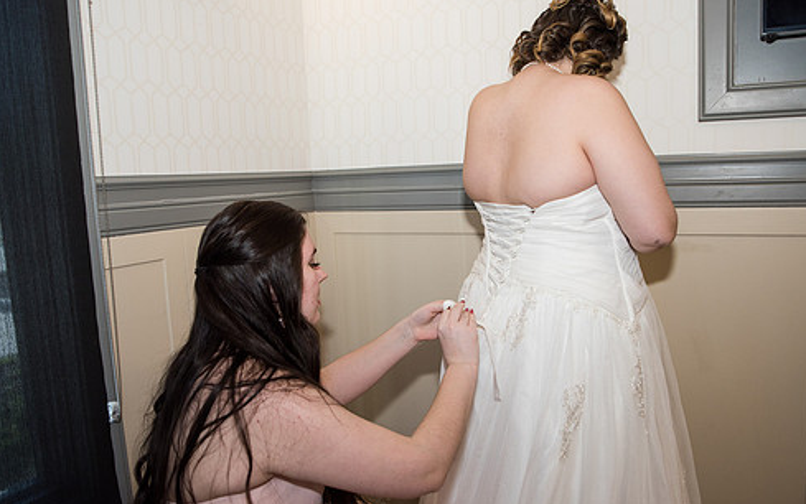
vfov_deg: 43.2
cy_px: 263
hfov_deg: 64.6
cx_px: 420
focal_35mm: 29
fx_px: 637
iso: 320
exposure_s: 1/160
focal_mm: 24
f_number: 3.2
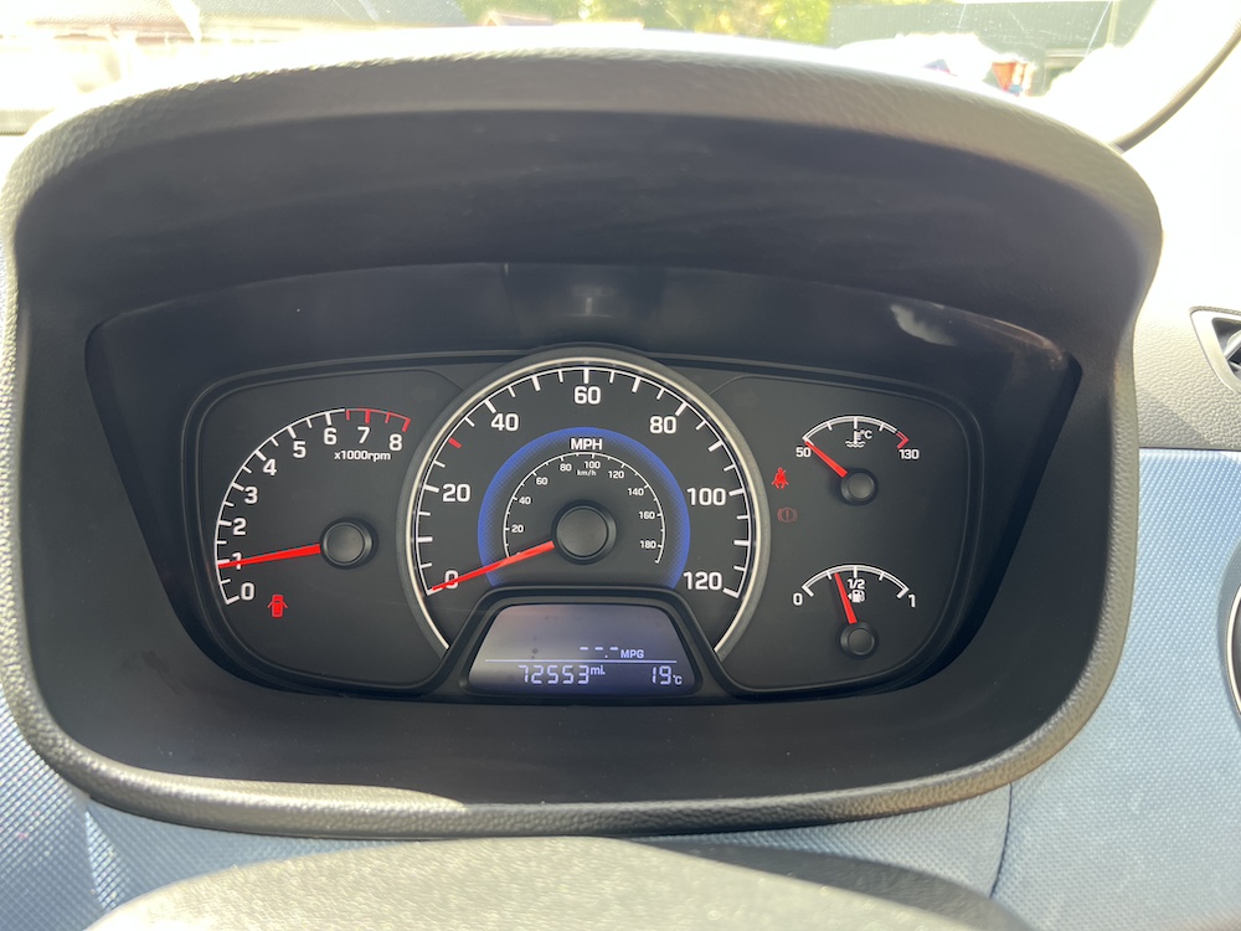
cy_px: 466
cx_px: 620
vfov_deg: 53.1
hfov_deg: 67.3
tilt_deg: -22.8
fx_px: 932
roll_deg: +0.4
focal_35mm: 26
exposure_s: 1/106
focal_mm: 5.7
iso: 125
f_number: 1.5
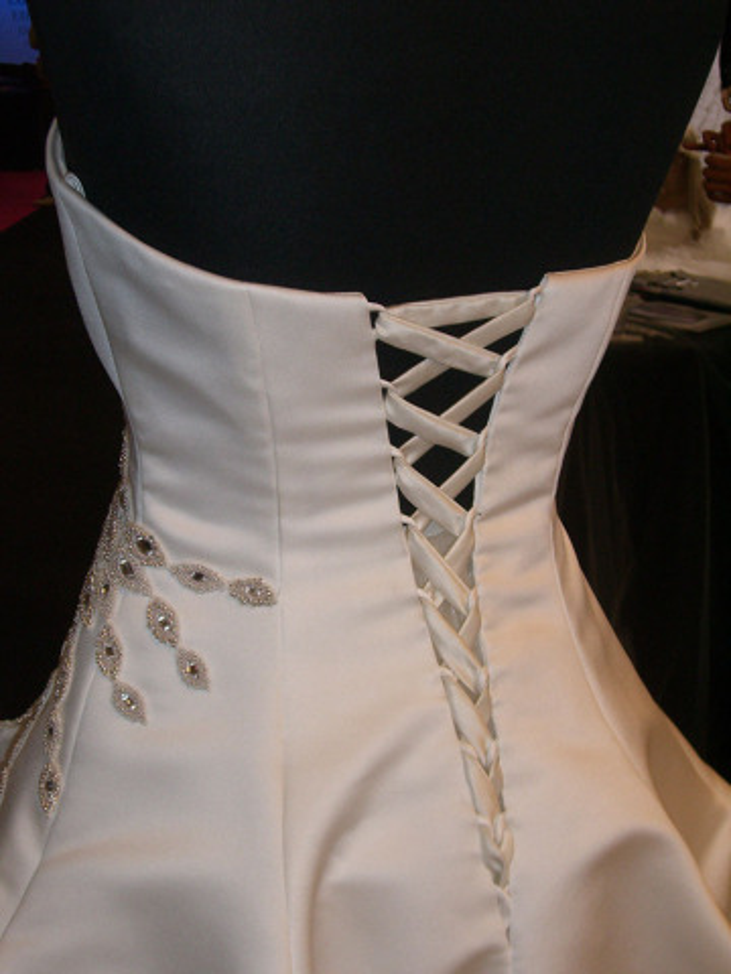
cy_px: 487
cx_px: 366
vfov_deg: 34.9
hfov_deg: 26.6
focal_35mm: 55
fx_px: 1549
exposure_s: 1/60
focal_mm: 9
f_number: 3.3
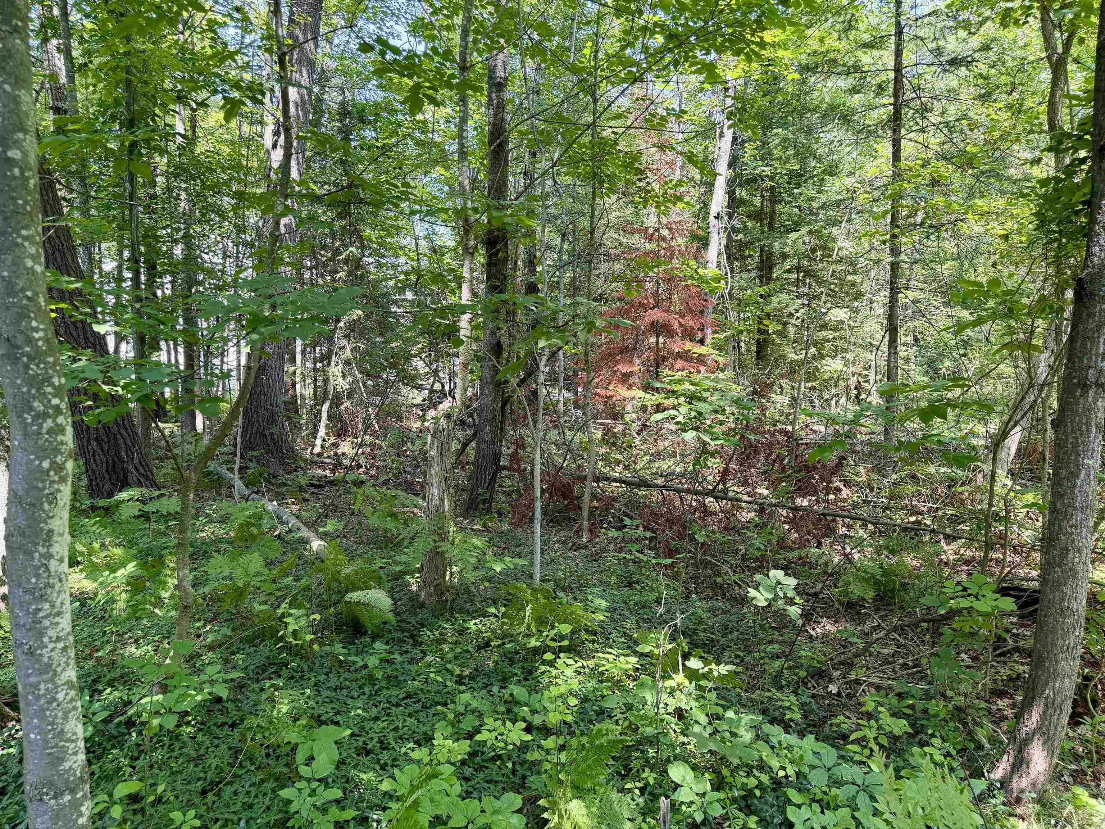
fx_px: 766
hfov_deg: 71.6
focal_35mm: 24
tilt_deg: -3.4
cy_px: 414
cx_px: 552
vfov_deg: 56.8
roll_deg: +1.2
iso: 64
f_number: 1.78
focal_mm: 6.76
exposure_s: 1/185
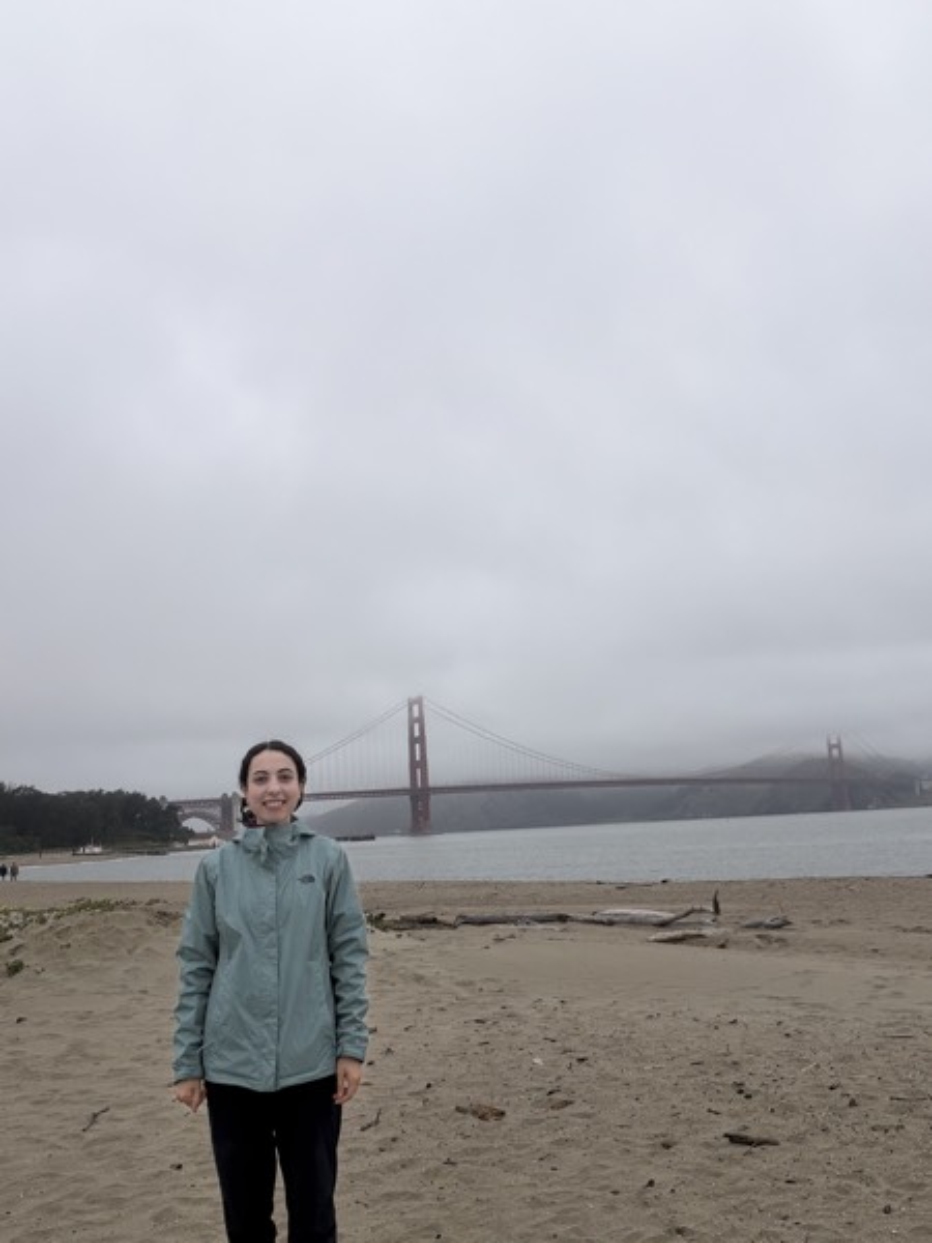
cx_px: 466
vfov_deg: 60.0
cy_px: 622
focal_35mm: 30
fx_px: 1077
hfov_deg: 46.8
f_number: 1.9
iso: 25
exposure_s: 1/1642
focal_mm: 2.71
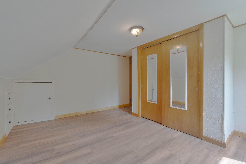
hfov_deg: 96.7
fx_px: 109
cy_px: 82
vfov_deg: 73.8
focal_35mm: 16
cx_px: 123
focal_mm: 16
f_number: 8
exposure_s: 1/200
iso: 800
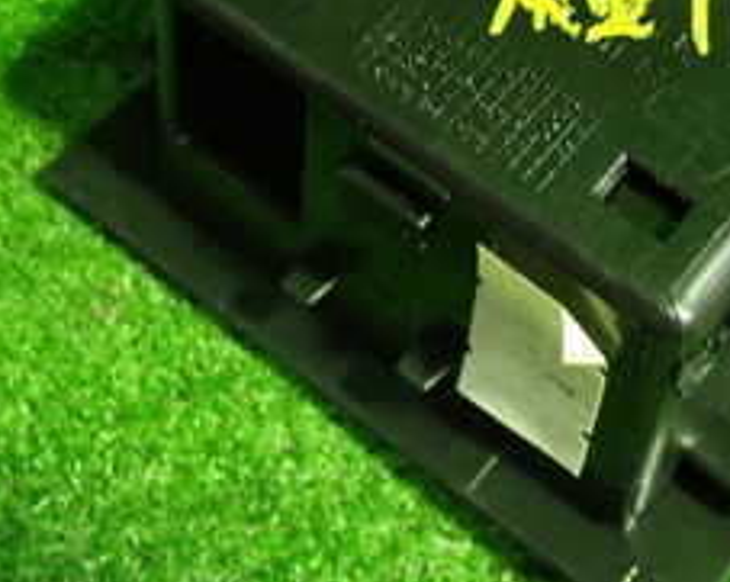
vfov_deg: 16.3
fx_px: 2007
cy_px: 45
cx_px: 643
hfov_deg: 20.2
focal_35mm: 93
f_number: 2.5
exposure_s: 1/40
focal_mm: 6.37
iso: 640
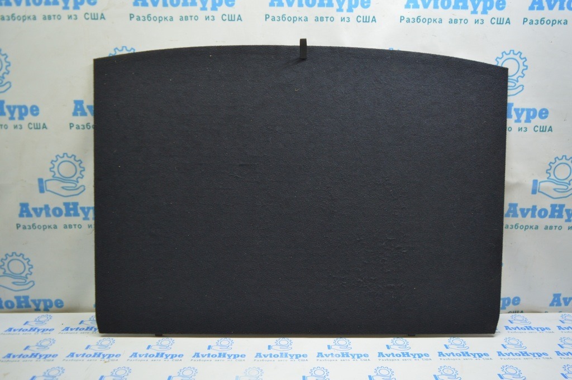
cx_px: 286
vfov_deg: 47.9
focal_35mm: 27
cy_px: 190
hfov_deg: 67.4
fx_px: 429
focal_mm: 18
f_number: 3.5
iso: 400
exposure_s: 1/40
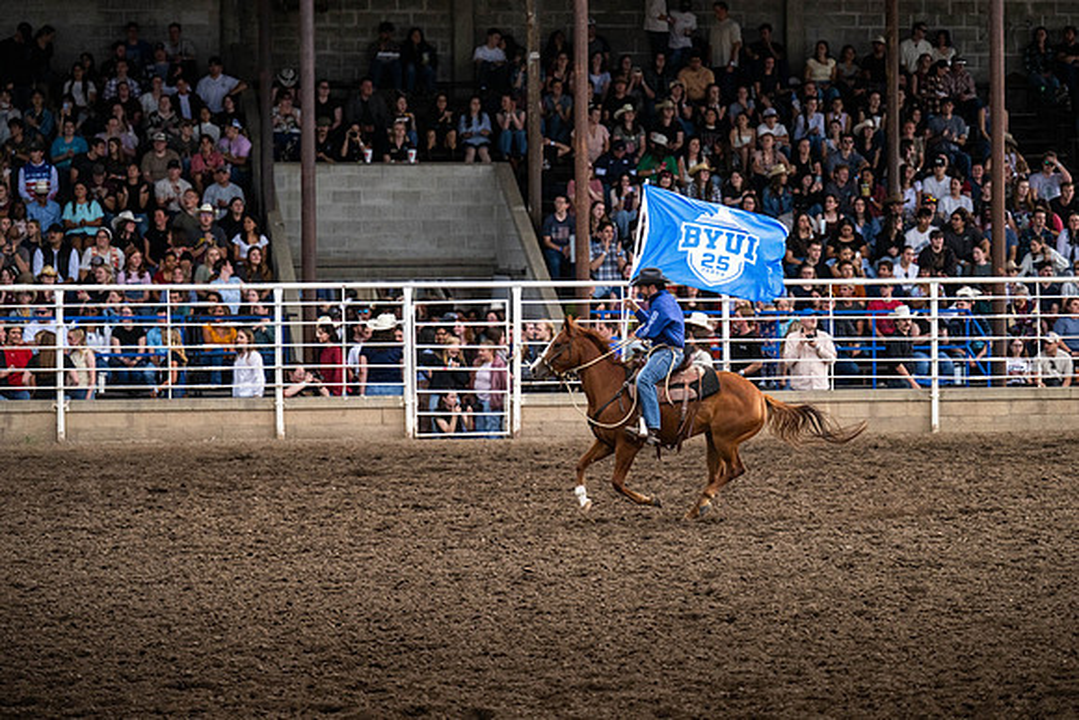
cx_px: 639
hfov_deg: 15.0
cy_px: 293
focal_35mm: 136
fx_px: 4086
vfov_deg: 10.1
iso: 1250
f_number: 2.8
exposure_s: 1/10000
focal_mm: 115
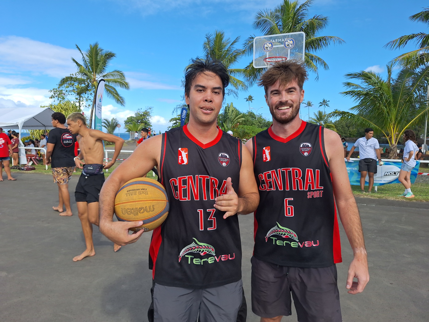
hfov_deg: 73.9
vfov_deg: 58.9
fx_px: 285
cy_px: 161
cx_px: 214
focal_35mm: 23
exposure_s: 1/1799
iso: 40
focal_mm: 5.54
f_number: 1.8
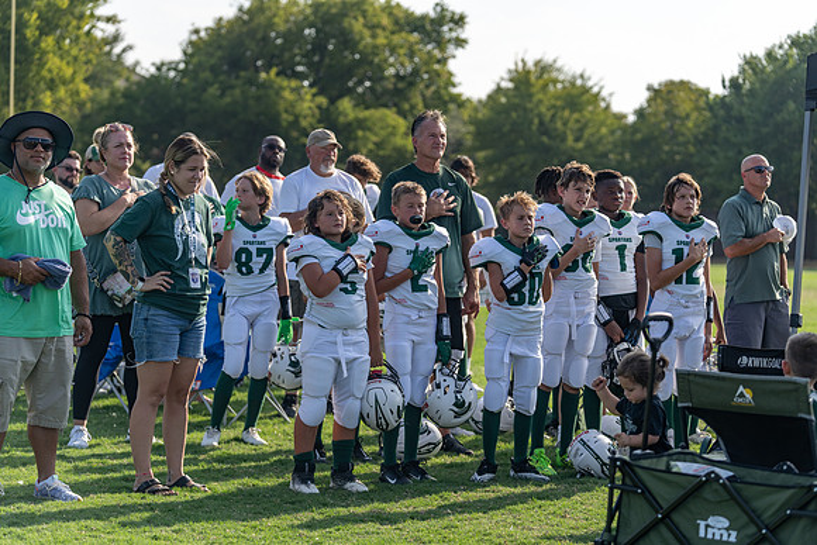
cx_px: 408
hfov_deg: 18.9
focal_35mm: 108
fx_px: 2451
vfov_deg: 12.7
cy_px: 272
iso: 100
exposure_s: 1/1250
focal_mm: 108
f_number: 3.5
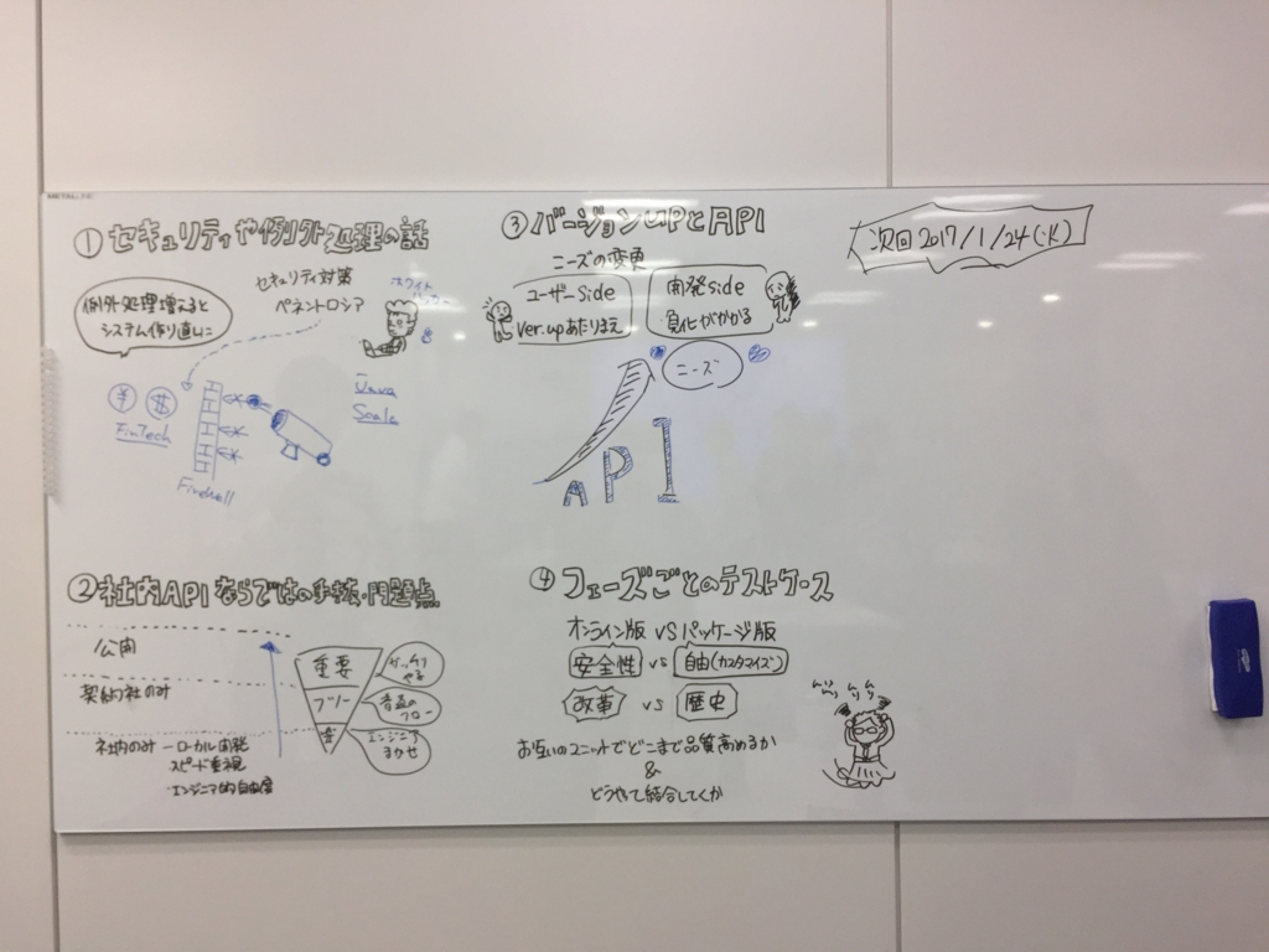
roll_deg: +0.0
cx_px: 634
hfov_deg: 61.7
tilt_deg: +0.2
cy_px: 476
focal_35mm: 29
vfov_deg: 48.2
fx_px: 1063
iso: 50
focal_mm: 4.15
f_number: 2.2
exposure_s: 1/120
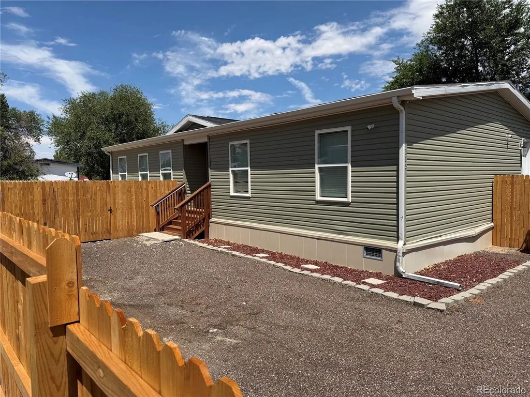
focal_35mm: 24
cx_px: 265
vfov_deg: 56.8
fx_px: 367
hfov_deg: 71.6
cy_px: 198
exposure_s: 1/6173
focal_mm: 6.76
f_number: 1.78
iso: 80
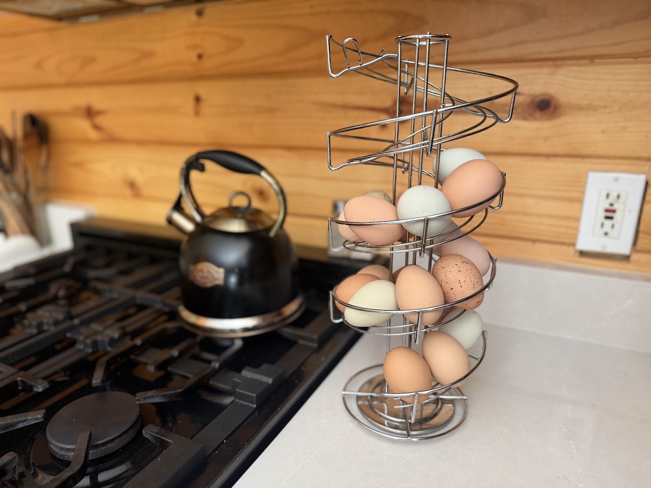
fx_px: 451
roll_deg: +0.9
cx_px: 326
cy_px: 244
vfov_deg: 56.8
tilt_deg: -18.1
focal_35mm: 24
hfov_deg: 71.6
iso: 320
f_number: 1.78
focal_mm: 6.76
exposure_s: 1/48
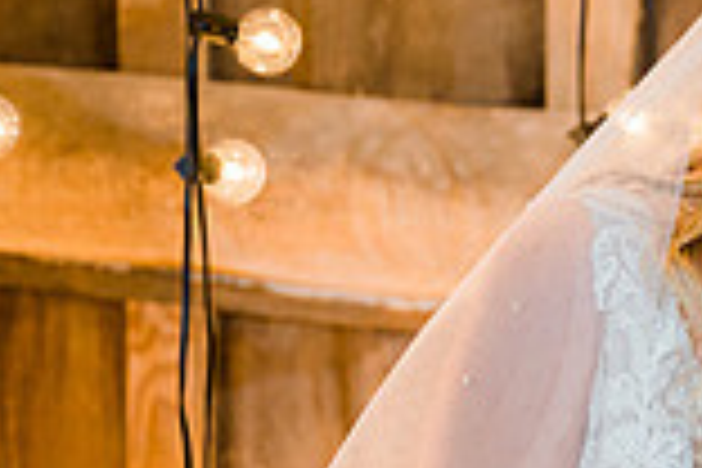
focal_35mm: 212
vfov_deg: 6.5
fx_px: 4134
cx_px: 1112
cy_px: 302
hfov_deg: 9.4
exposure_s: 1/200
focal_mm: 57
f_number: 2.8
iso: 800
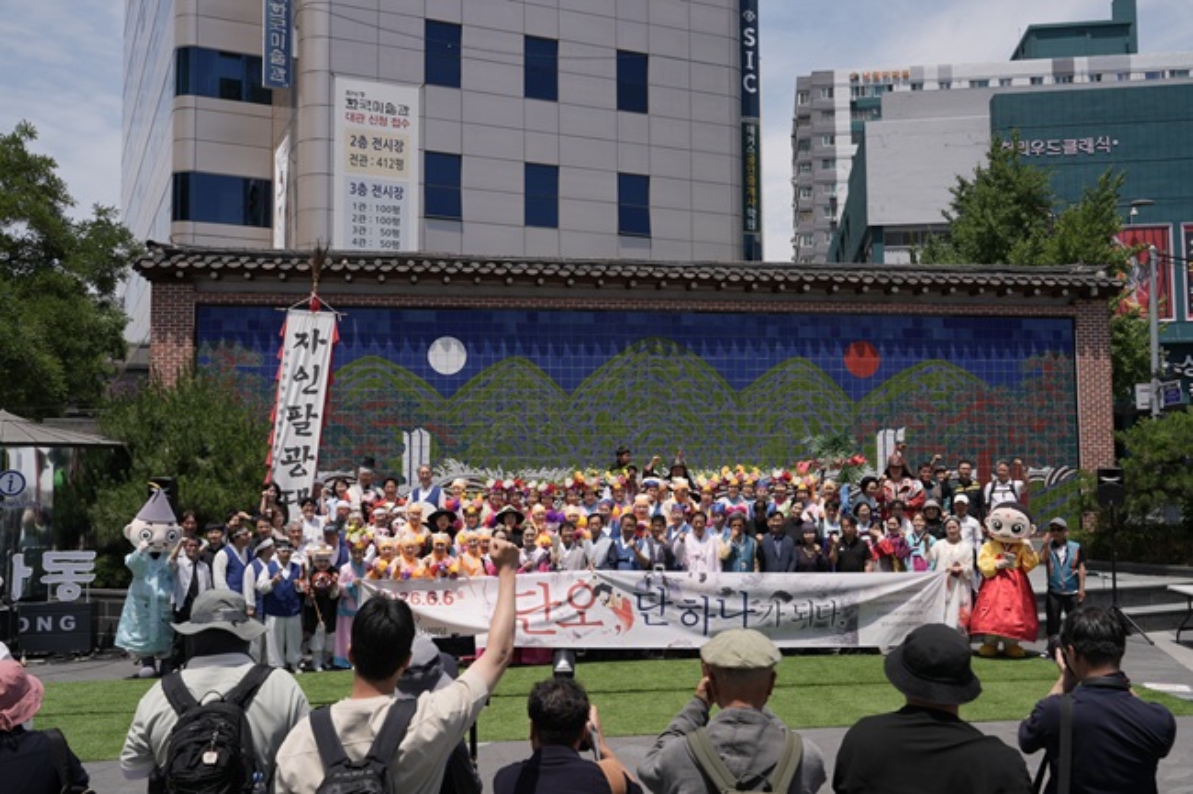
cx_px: 596
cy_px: 397
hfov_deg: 54.4
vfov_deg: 37.8
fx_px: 1159
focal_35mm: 35
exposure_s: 1/500
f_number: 7.1
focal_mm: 35
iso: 100
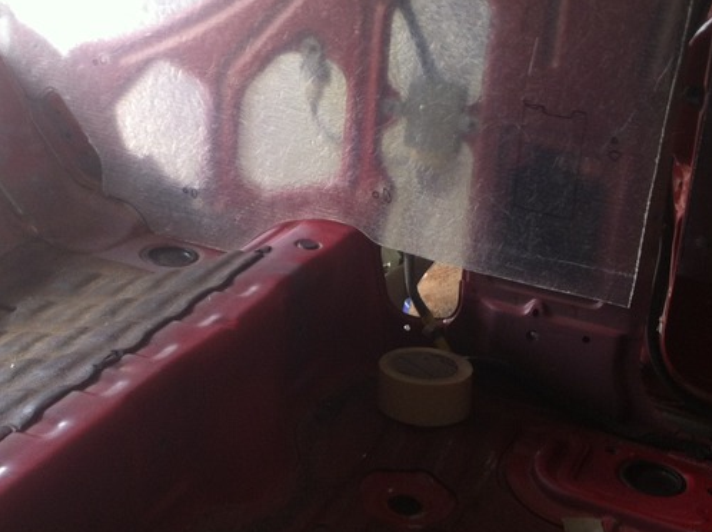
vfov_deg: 20.2
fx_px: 1479
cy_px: 109
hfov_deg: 27.0
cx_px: 296
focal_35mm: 72
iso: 80
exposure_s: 1/17
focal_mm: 3.85
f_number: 2.8
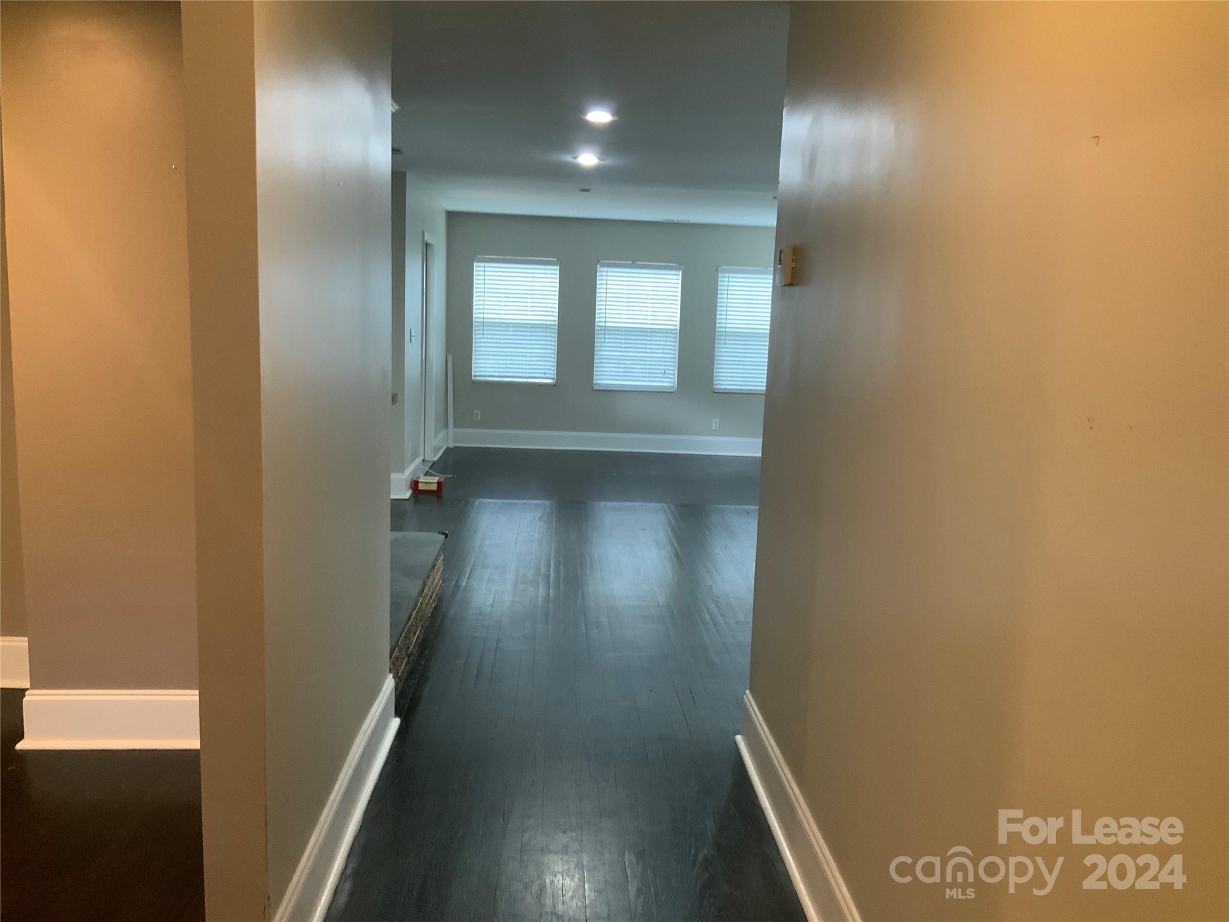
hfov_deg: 61.7
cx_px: 614
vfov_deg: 48.2
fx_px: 1030
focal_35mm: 29
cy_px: 461
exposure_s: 1/40
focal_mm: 3
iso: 200
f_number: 1.8
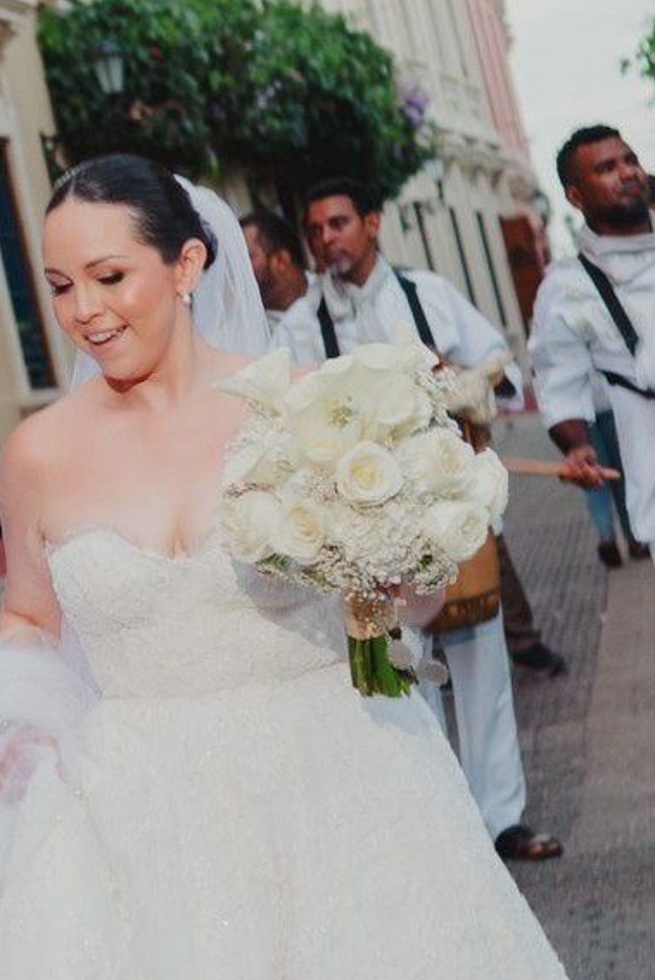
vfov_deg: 13.0
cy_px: 342
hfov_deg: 8.4
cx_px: -533
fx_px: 4304
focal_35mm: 158
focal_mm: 35
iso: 400
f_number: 2.5
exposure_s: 1/200
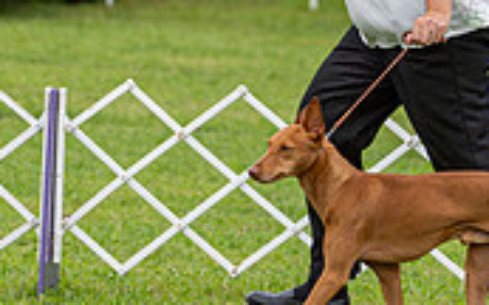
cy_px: -41
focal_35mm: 553
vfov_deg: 2.4
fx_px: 7367
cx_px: 331
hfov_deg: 3.8
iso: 250
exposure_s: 1/1000
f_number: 4
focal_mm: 162
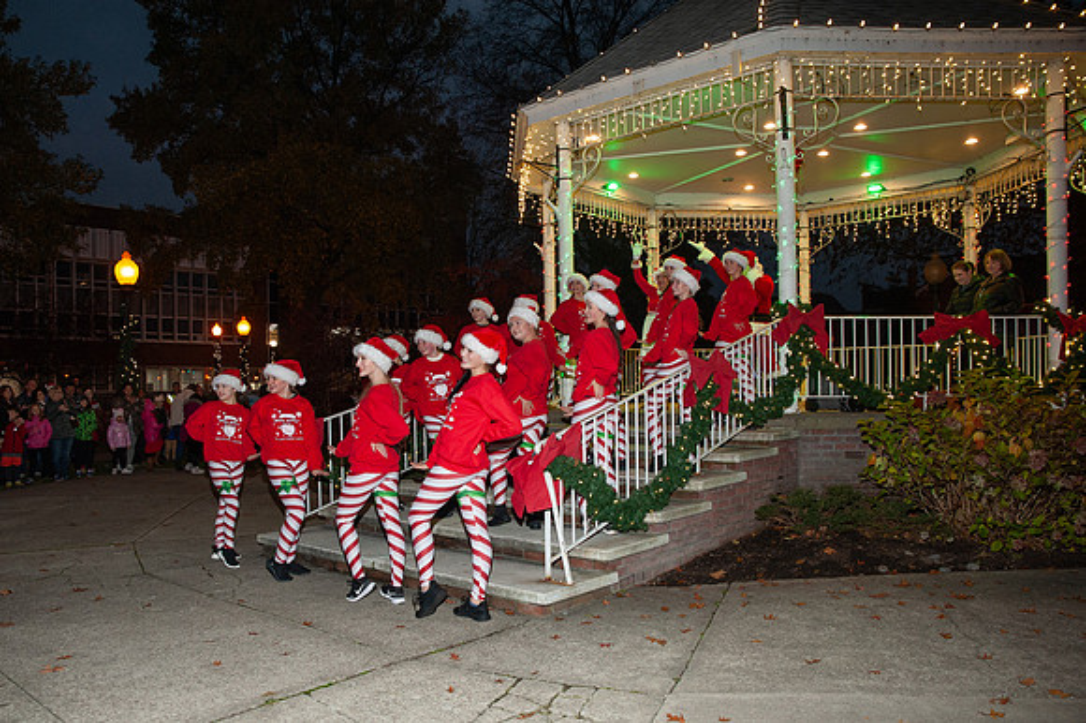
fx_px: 805
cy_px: 395
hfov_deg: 67.8
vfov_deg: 48.3
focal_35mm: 27
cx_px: 487
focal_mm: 24
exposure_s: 1/160
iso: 1000
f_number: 4
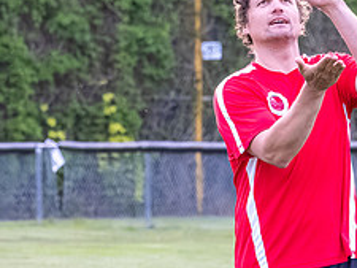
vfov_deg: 2.0
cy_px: 95
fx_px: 7708
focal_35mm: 747
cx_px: 244
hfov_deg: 2.7
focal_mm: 130
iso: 5000
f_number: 5.6
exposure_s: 1/1000
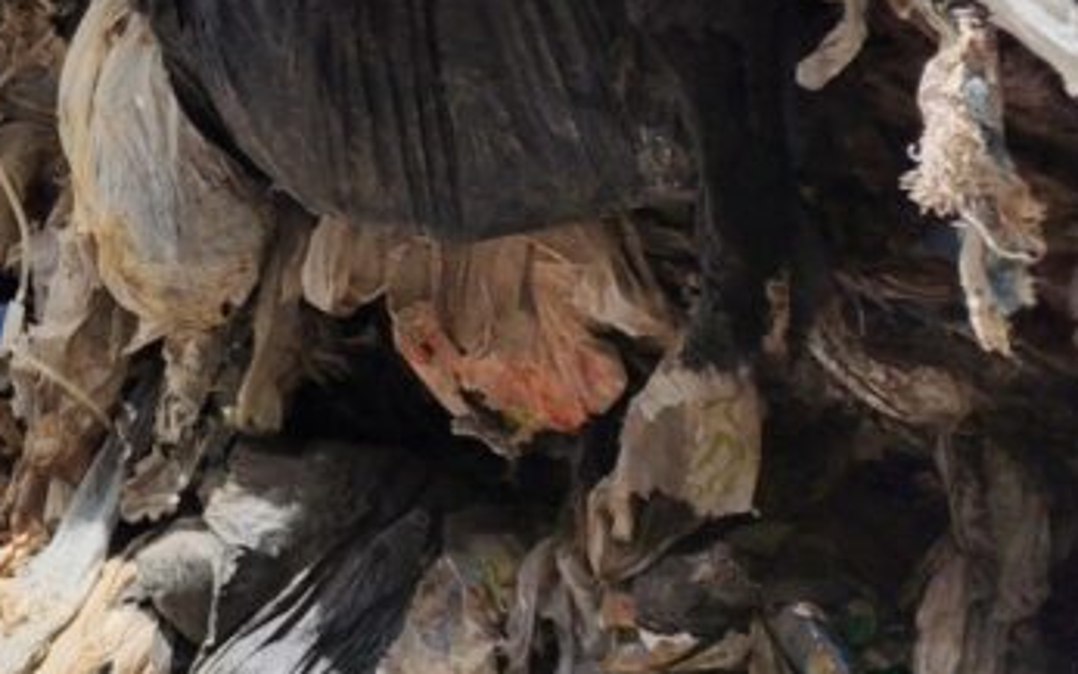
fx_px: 2116
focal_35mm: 72
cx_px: -494
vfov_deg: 15.9
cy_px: -460
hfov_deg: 23.5
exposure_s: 1/722
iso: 12
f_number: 1.8
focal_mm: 6.4
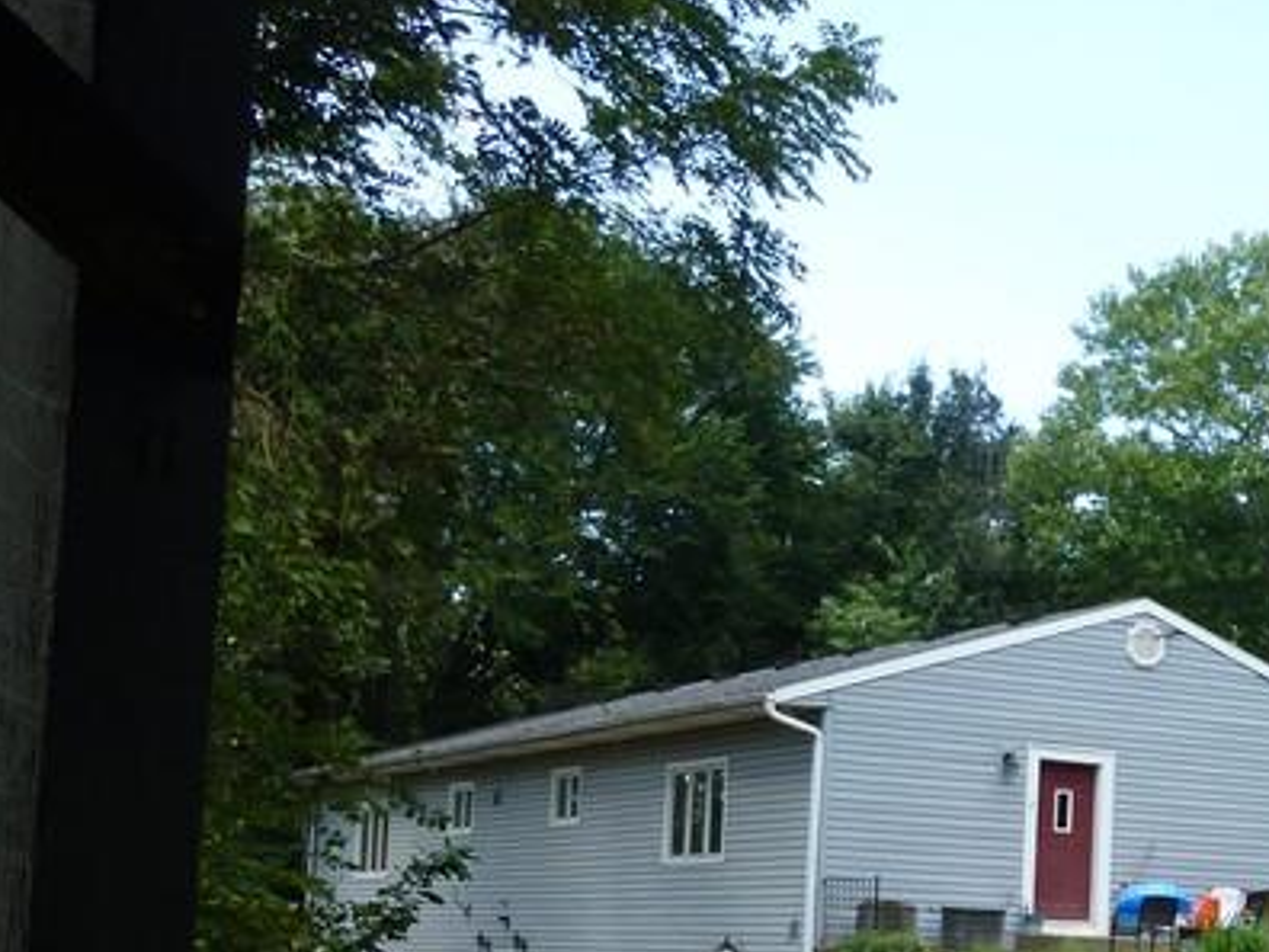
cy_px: 801
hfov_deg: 27.9
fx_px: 2273
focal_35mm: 62
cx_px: 1468
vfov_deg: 23.2
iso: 100
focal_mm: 4.3
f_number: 4
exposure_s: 1/200
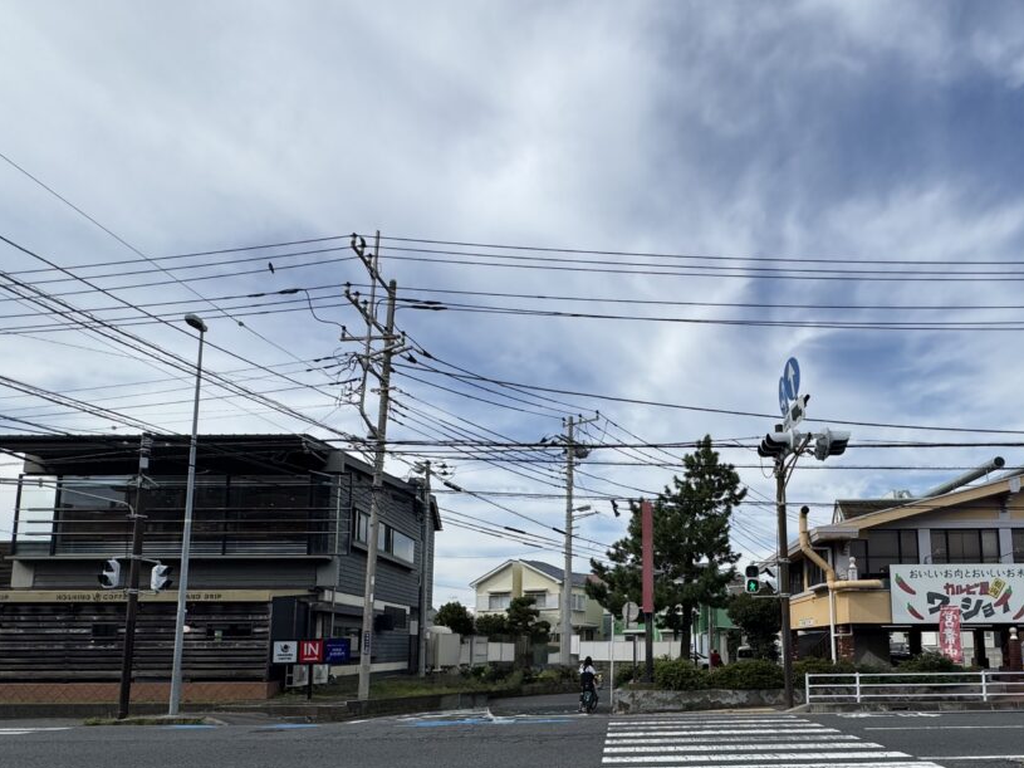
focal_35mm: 22
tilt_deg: +8.1
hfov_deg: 75.5
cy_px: 573
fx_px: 651
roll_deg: +0.3
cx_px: 618
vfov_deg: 58.0
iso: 50
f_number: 2.2
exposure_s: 1/2273
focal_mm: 2.22
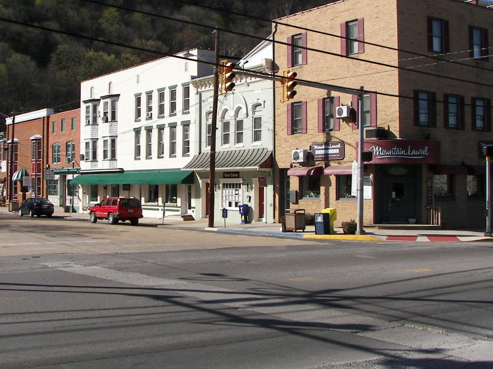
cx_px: 211
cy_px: 135
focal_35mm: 51
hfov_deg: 37.4
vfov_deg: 28.4
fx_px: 726
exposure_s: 1/500
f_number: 4
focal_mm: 6
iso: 50
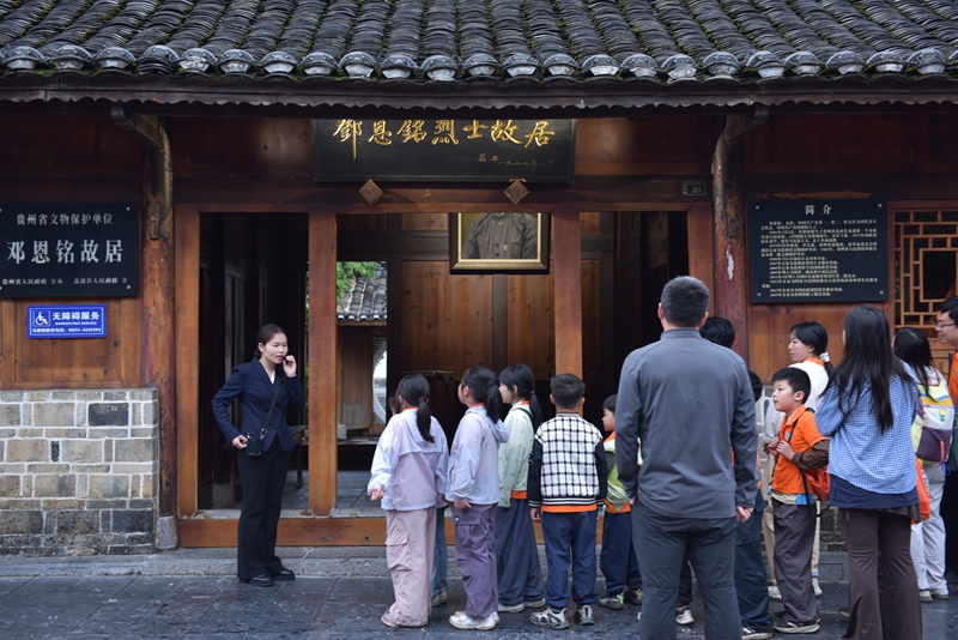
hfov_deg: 41.1
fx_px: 1278
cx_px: 479
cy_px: 320
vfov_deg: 28.1
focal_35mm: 48
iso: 100
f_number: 4
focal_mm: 48
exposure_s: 1/50
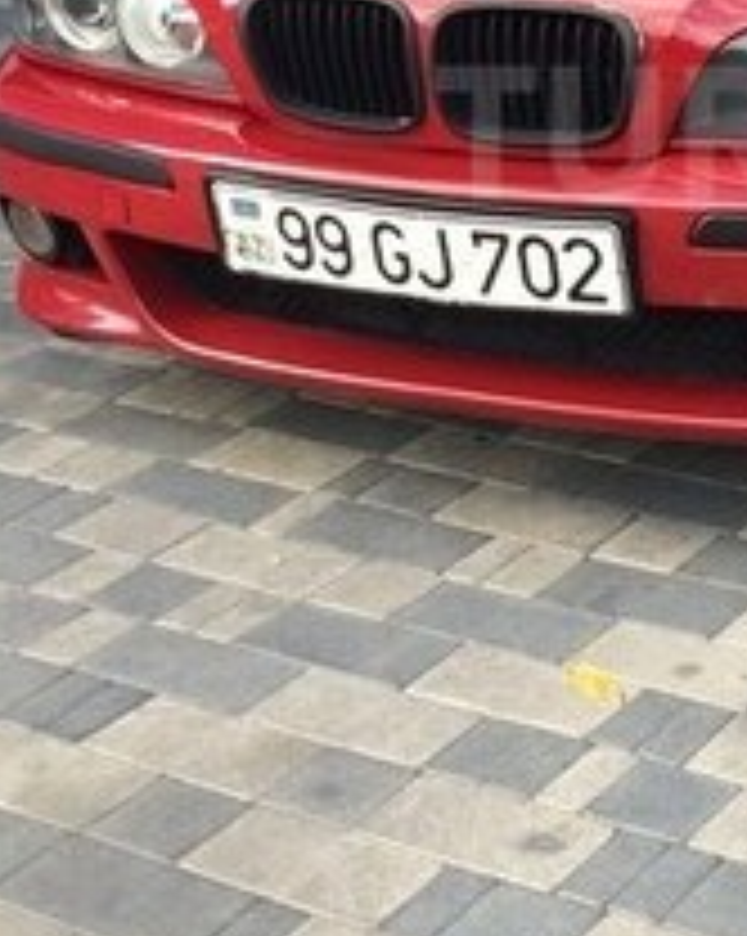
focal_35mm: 90
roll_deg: +2.5
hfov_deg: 16.4
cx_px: 896
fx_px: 2491
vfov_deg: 20.9
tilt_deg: -15.5
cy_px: 133
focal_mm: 4.15
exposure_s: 1/436
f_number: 2.2
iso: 32
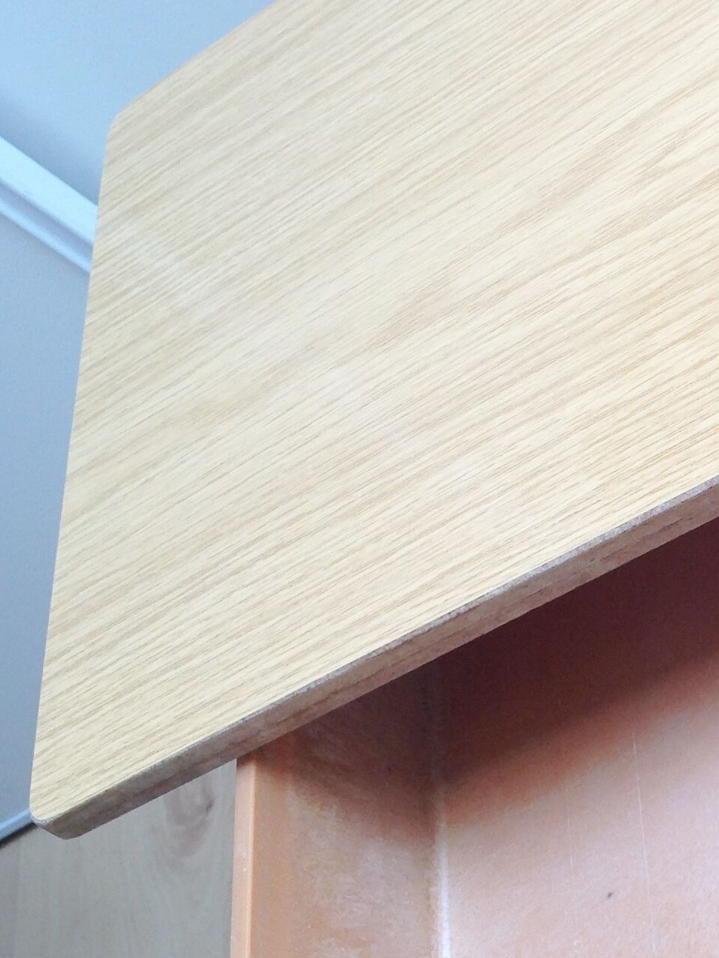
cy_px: 582
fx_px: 1966
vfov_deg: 27.3
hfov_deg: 19.2
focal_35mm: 71
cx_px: 931
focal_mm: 4.28
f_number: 2.4
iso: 50
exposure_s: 1/24
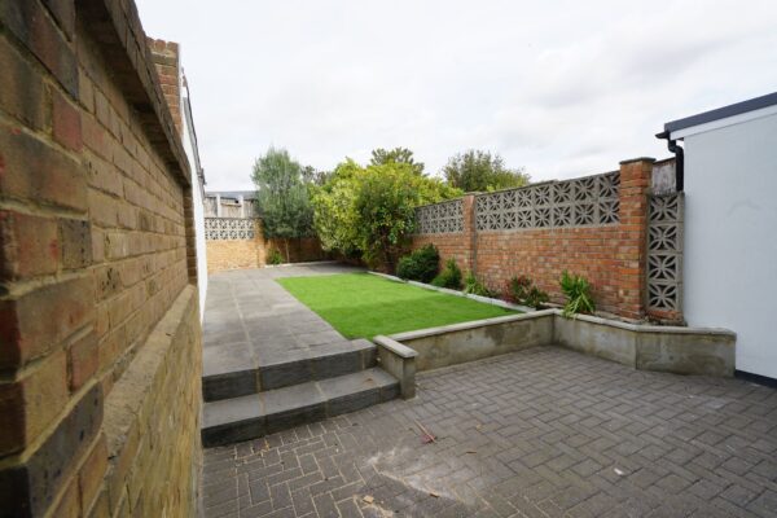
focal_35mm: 16
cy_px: 259
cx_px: 388
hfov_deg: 96.7
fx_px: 345
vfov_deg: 73.7
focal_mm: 16
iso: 100
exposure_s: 1/80
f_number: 10
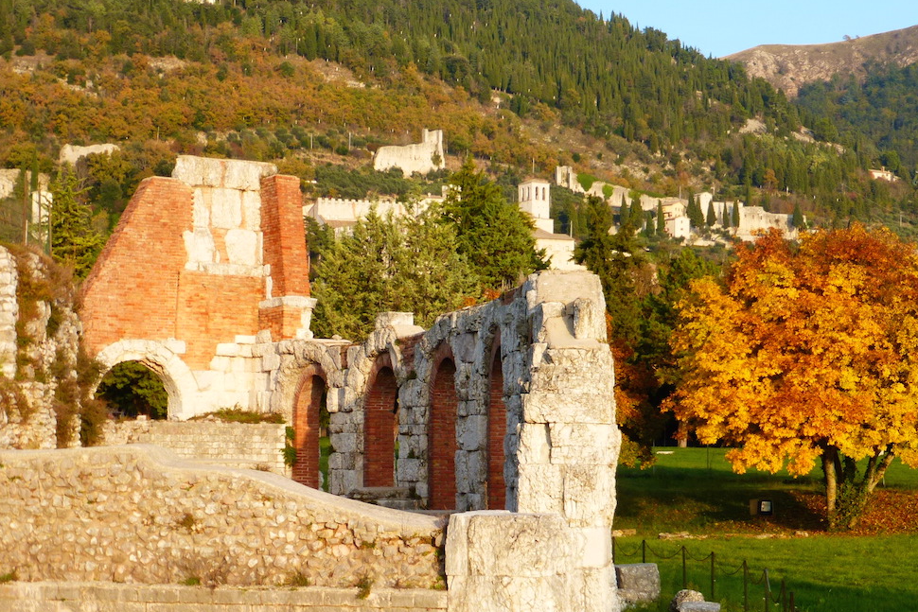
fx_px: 1785
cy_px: 366
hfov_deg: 28.8
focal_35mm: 70
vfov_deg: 19.4
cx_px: 515
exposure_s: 1/200
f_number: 4.4
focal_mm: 9
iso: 100
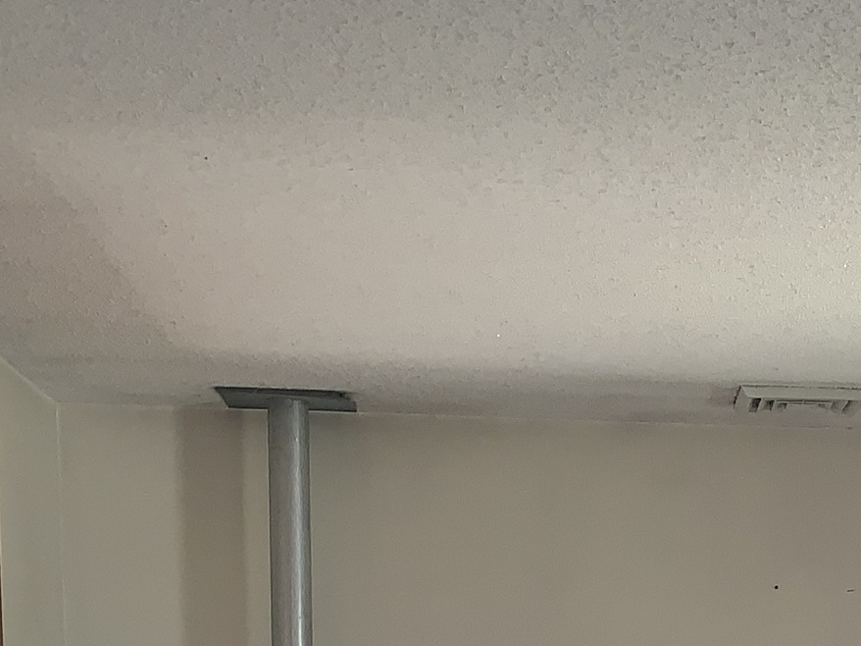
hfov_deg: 20.7
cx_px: 903
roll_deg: -0.7
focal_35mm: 91
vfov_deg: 15.0
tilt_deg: -7.4
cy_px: 987
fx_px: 2263
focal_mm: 4.25
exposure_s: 1/18
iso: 25
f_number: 1.8
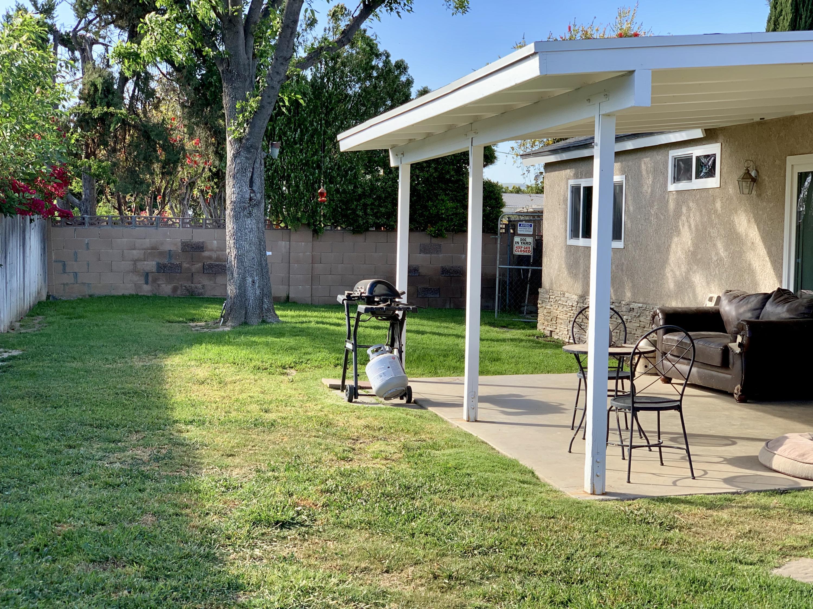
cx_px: 406
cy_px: 304
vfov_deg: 28.0
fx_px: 1221
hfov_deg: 36.8
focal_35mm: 52
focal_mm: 6
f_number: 2.4
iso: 16
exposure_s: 1/196
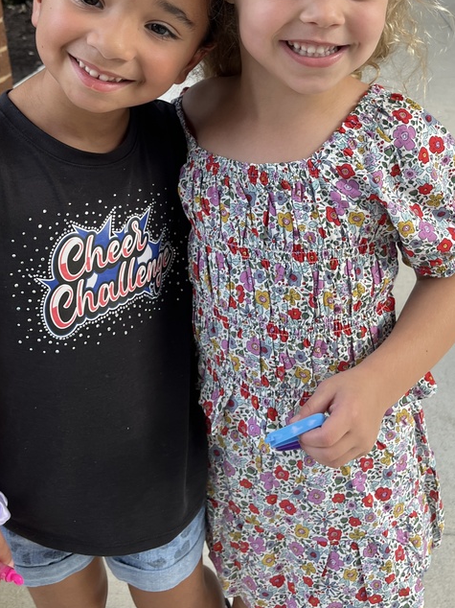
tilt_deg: -15.2
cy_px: 141
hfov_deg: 34.1
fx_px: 737
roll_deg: +4.3
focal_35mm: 42
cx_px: 168
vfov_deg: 43.2
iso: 40
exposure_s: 1/195
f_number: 1.6
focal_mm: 5.1
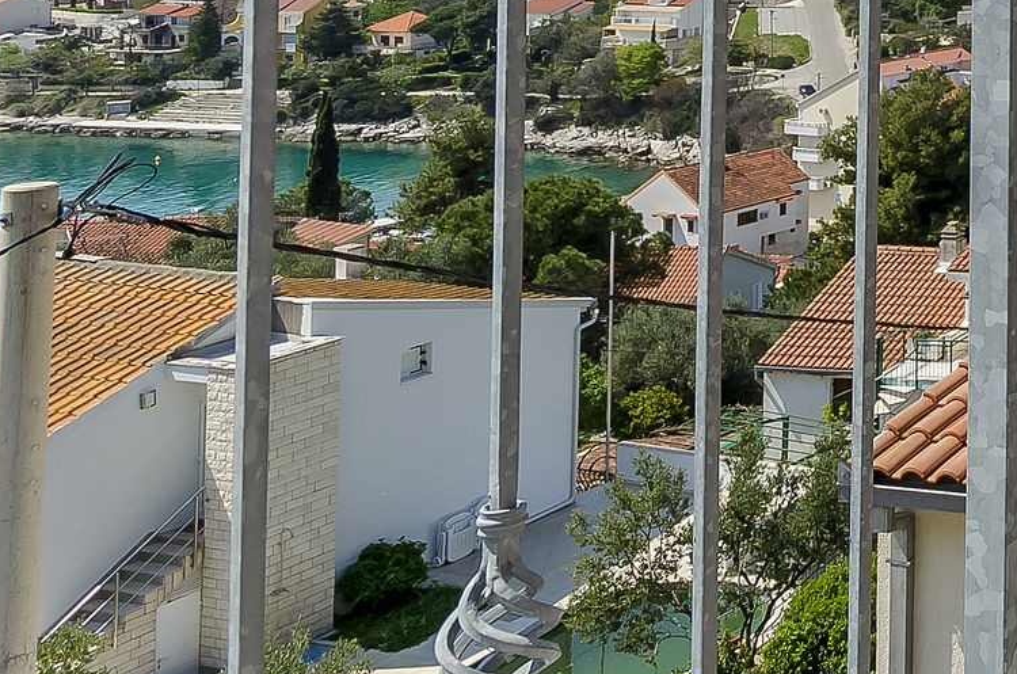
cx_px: 1648
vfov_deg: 21.5
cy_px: -226
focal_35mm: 56
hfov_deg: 24.4
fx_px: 1579
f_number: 10
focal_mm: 10
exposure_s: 1/250
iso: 100
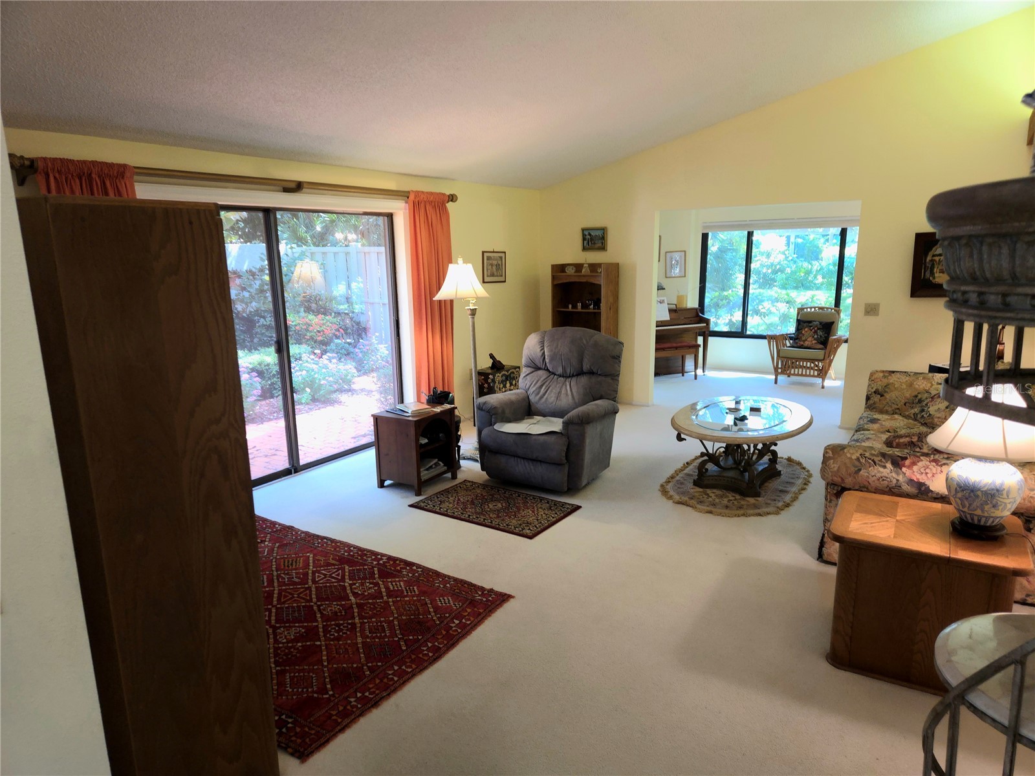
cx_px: 518
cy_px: 388
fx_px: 688
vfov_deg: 58.9
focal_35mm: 23
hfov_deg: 73.9
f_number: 1.8
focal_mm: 5.4
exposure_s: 1/60.2
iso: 125
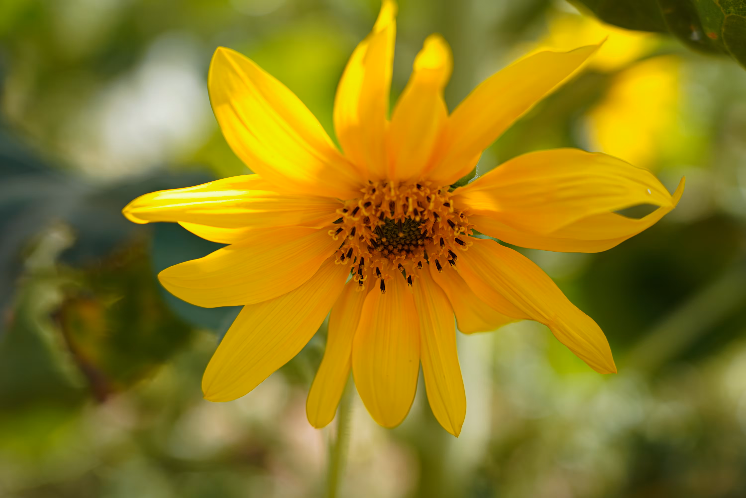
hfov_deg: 28.8
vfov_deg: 19.5
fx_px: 1450
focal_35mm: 70
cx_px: 373
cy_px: 249
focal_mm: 70
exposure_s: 1/250
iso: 100
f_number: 4
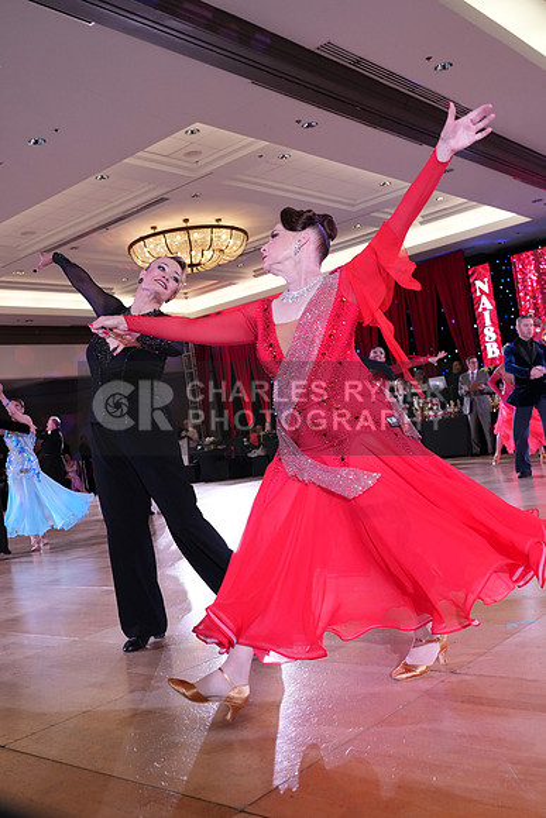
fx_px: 773
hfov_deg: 38.9
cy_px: 409
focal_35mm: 34
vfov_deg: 55.8
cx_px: 273
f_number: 5
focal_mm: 34
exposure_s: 1/250
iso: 2500
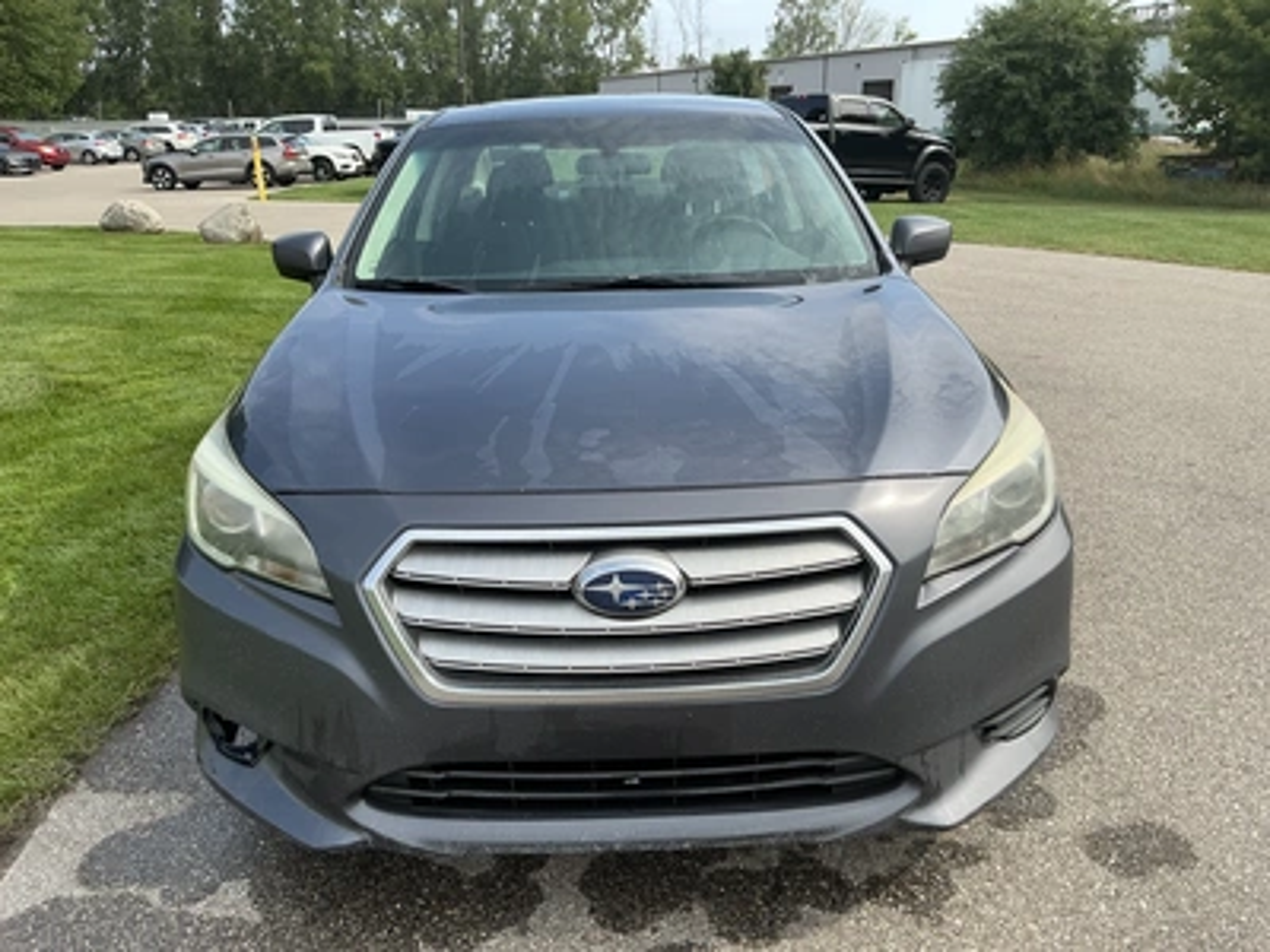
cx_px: 635
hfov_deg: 63.4
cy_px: 476
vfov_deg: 49.7
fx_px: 1027
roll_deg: +0.9
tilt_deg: -17.8
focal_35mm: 28
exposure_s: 1/792
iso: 25
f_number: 1.8
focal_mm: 3
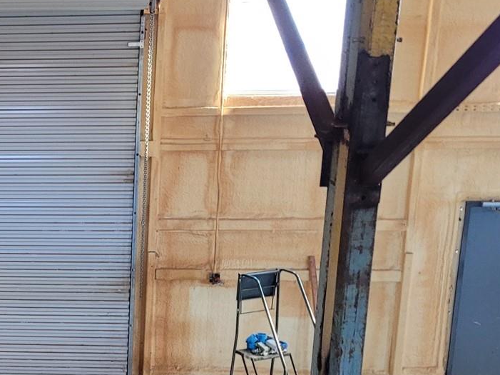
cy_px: 277
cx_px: -118
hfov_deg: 23.2
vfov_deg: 19.2
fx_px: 1097
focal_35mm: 76
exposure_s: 1/40
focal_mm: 5.4
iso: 200
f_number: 1.8
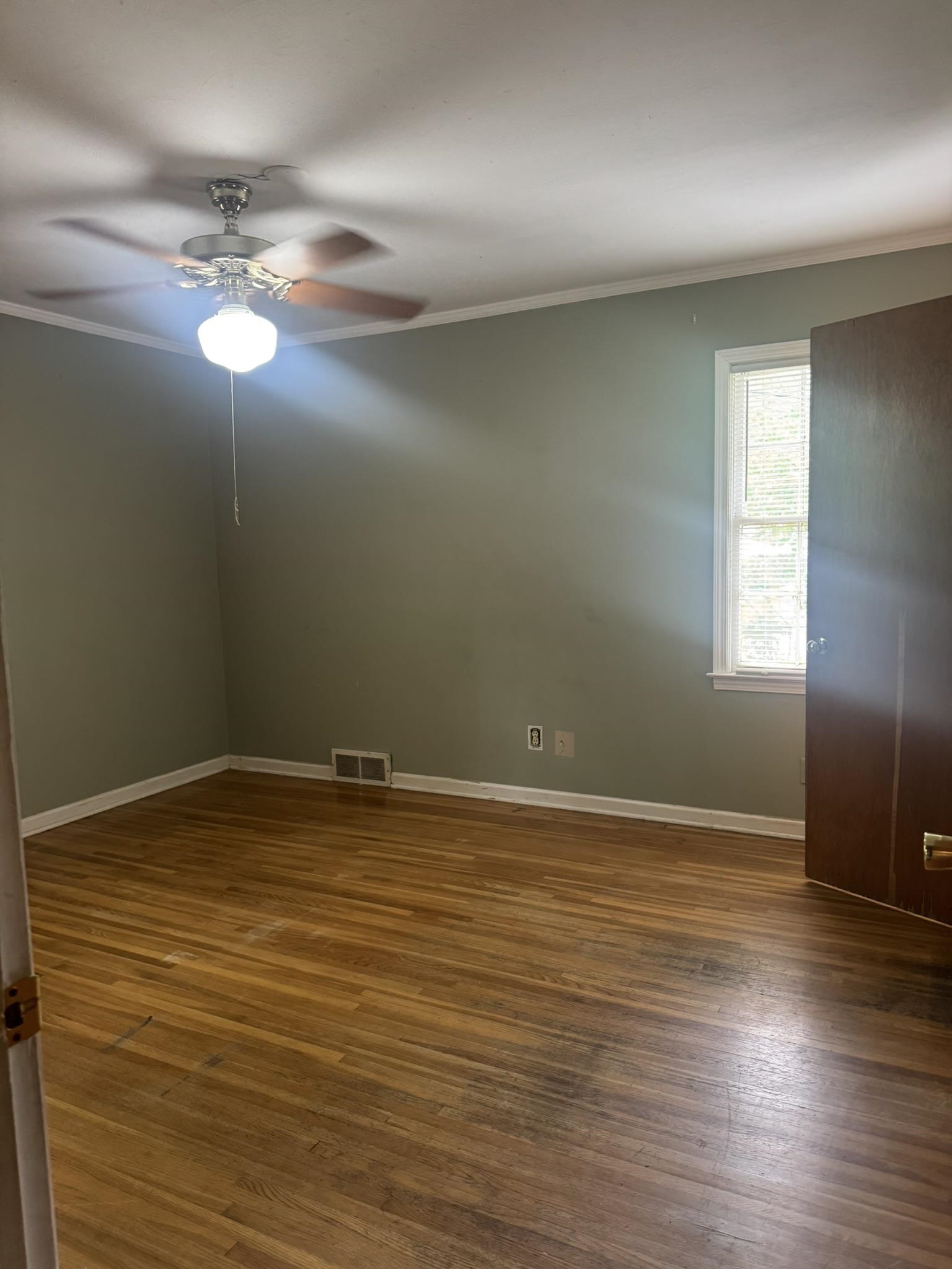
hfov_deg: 56.8
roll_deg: +2.9
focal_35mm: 24
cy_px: 634
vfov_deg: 71.6
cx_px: 476
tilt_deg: -5.3
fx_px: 880
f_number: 1.78
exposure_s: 1/60
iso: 320
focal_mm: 6.76
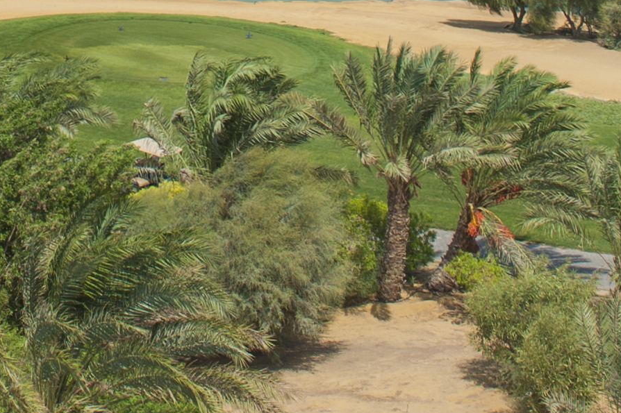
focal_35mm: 114
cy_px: -273
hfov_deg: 17.7
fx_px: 1965
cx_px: 59
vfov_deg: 11.3
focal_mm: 24
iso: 100
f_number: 8
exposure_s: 1/400
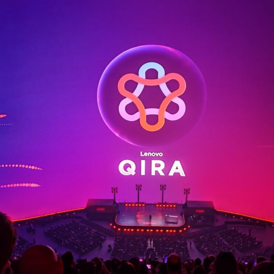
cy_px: 137
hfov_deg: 40.9
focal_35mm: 41
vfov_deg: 40.9
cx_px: 148
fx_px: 367
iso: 320
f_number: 1.6
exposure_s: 1/60
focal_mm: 6.55
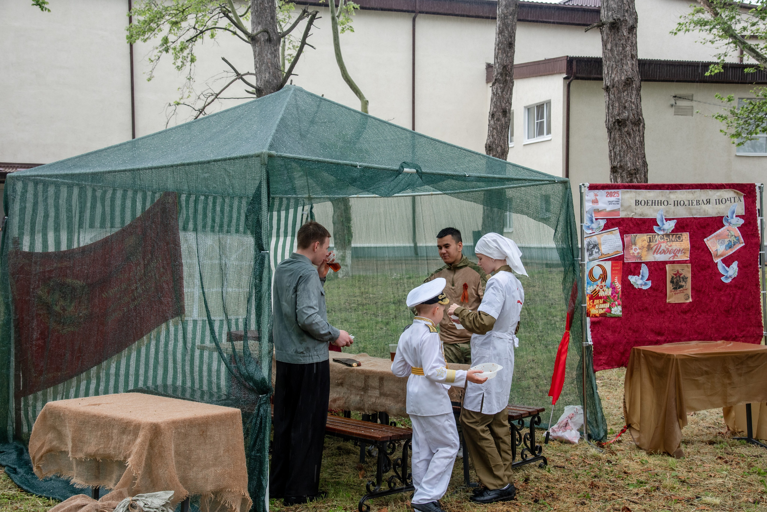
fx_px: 938
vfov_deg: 30.5
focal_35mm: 44
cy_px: 256
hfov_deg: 44.5
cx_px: 384
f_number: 6.3
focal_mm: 44
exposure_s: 1/160
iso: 500
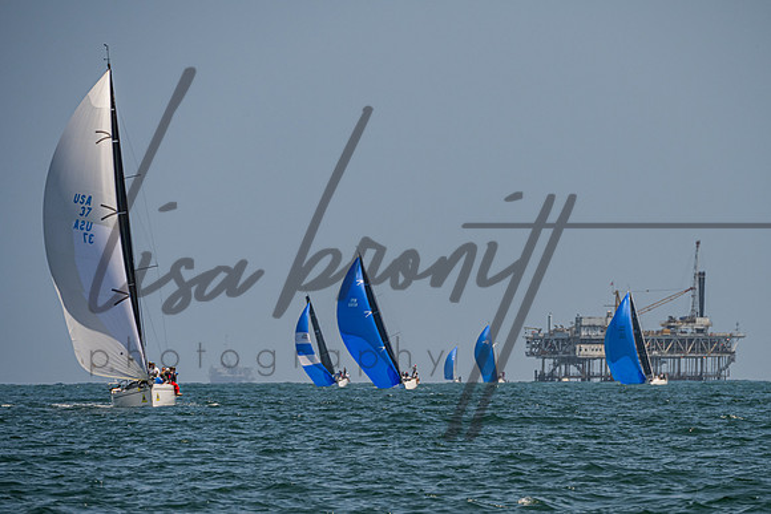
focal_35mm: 394
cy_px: 305
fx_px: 8436
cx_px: 433
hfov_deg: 5.2
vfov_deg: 3.5
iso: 400
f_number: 8
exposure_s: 1/2000
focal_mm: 290
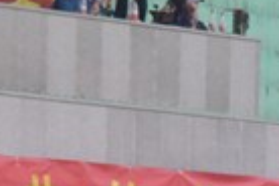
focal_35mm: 782
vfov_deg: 1.8
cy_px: 447
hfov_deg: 2.6
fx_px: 6060
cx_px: 249
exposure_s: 1/400
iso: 2500
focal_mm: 120
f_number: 10
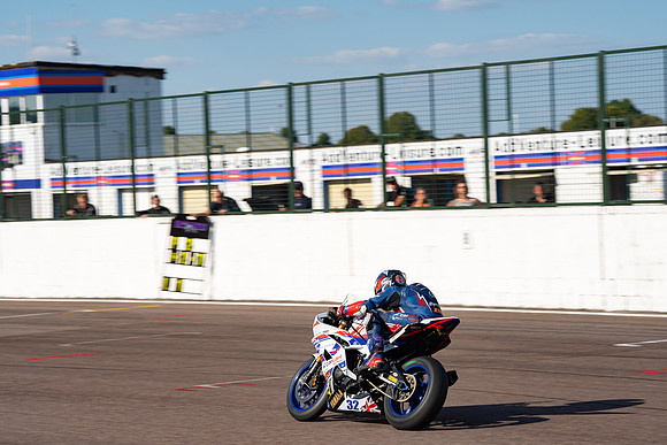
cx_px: 288
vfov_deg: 10.2
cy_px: 192
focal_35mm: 134
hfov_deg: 15.3
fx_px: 2483
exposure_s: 1/640
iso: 125
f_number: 8
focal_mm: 118
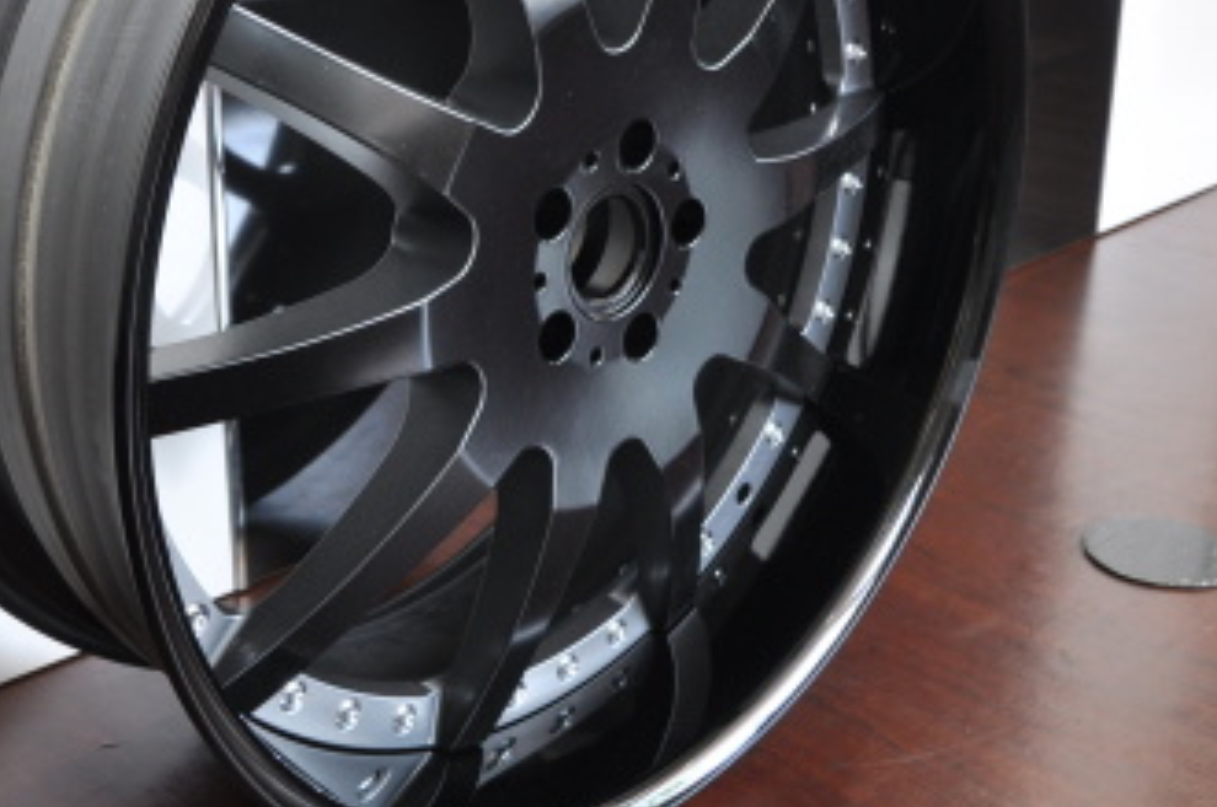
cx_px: 479
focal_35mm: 48
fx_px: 1620
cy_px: 271
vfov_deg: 27.8
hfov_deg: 41.0
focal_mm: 18
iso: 400
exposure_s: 1/30
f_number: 5.6
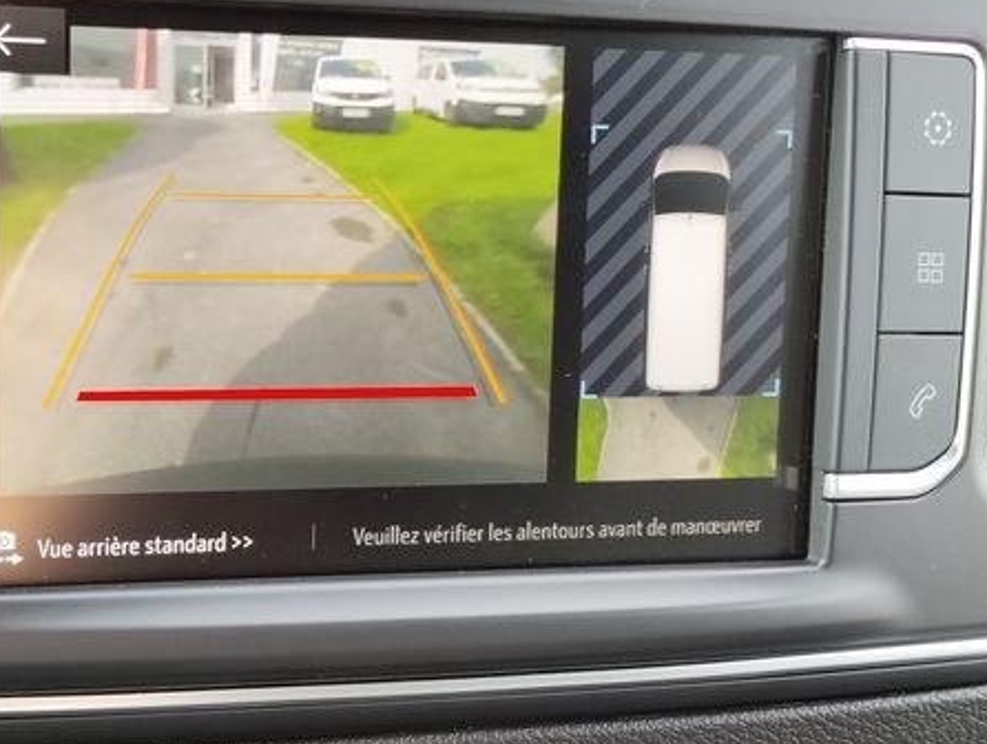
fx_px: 1856
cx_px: 157
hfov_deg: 28.9
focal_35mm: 65
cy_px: 453
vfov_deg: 22.6
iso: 61
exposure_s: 1/50
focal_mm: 4.25
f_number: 1.8
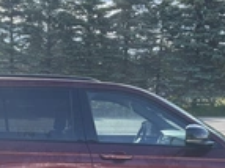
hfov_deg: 24.1
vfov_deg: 17.7
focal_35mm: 81
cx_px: 79
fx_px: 526
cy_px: 171
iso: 25
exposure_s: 1/568
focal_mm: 3
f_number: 1.8
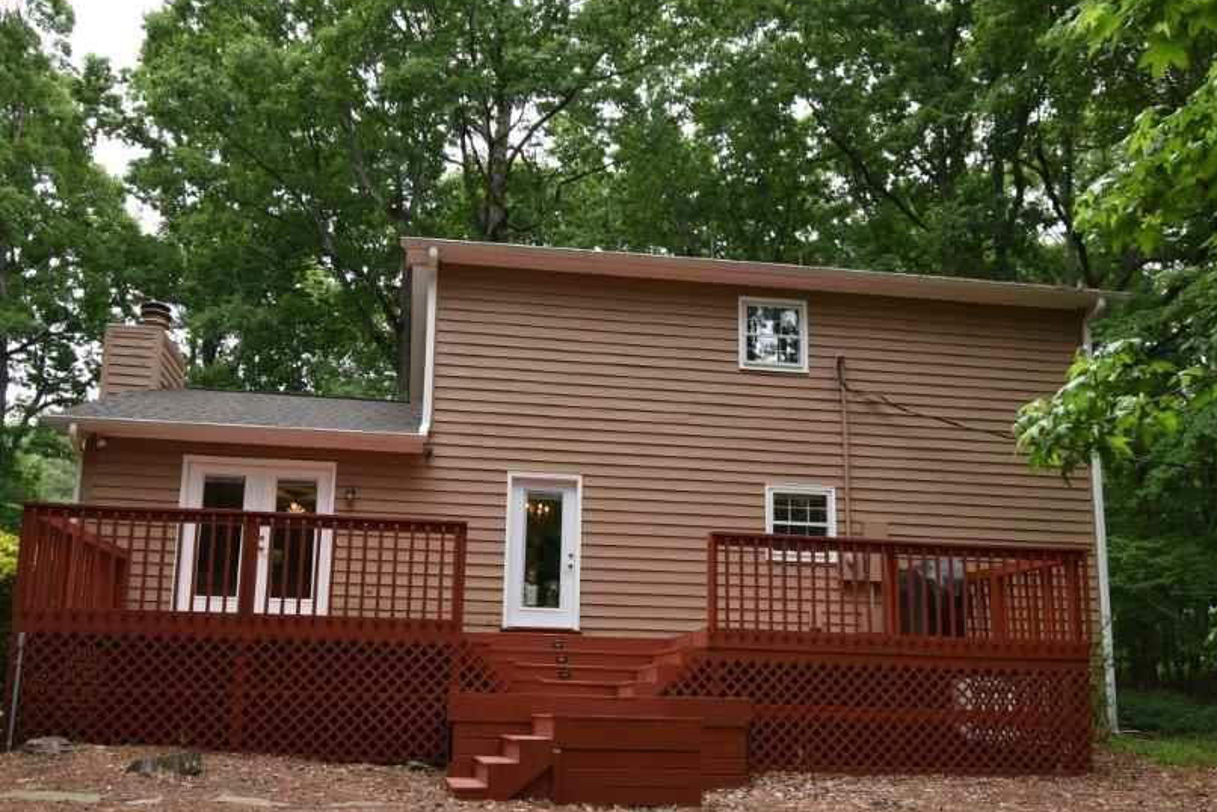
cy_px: 536
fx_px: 1014
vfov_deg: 43.1
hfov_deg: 61.8
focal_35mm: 30
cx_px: 556
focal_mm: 14
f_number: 5.6
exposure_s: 1/250
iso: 360
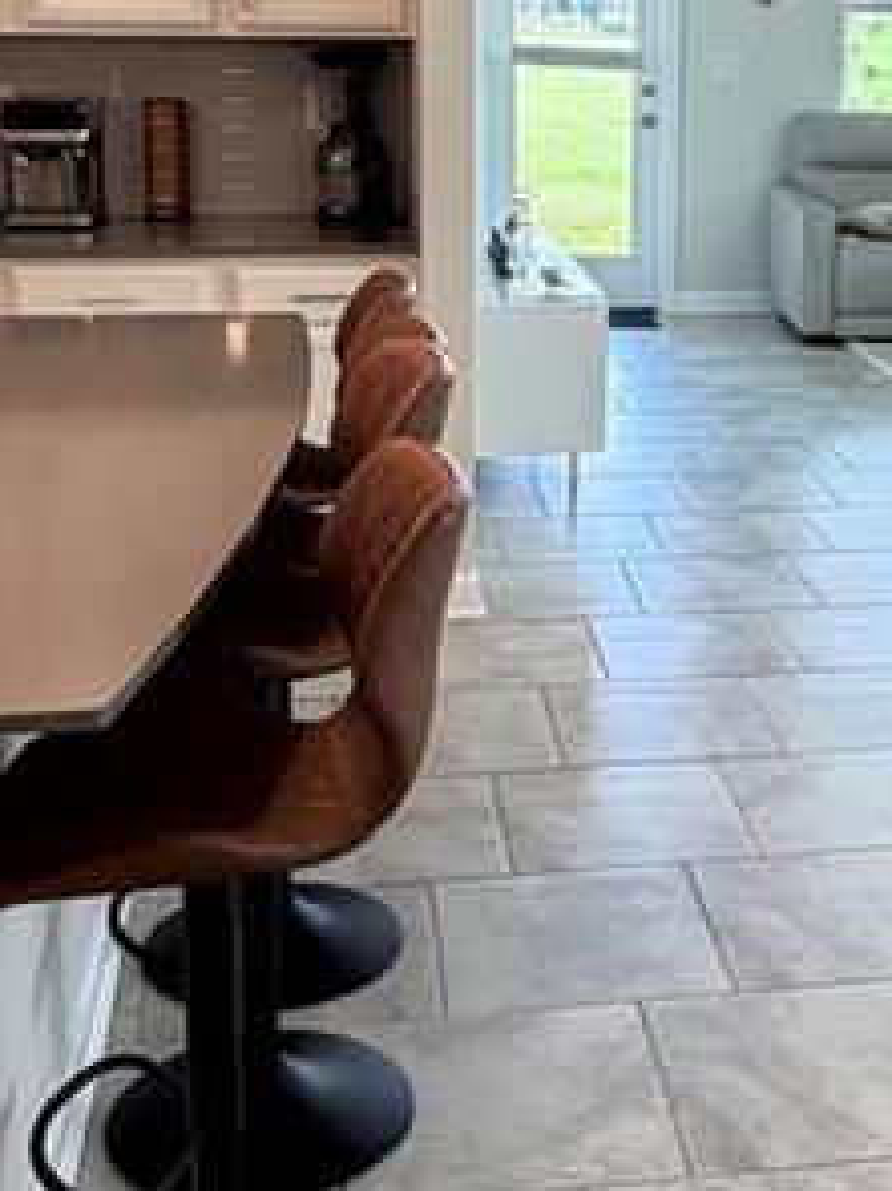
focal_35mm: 57
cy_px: 323
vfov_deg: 33.2
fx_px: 1960
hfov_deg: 25.2
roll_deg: -0.2
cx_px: 714
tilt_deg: -9.2
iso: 160
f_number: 2.2
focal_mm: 2.22
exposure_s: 1/120
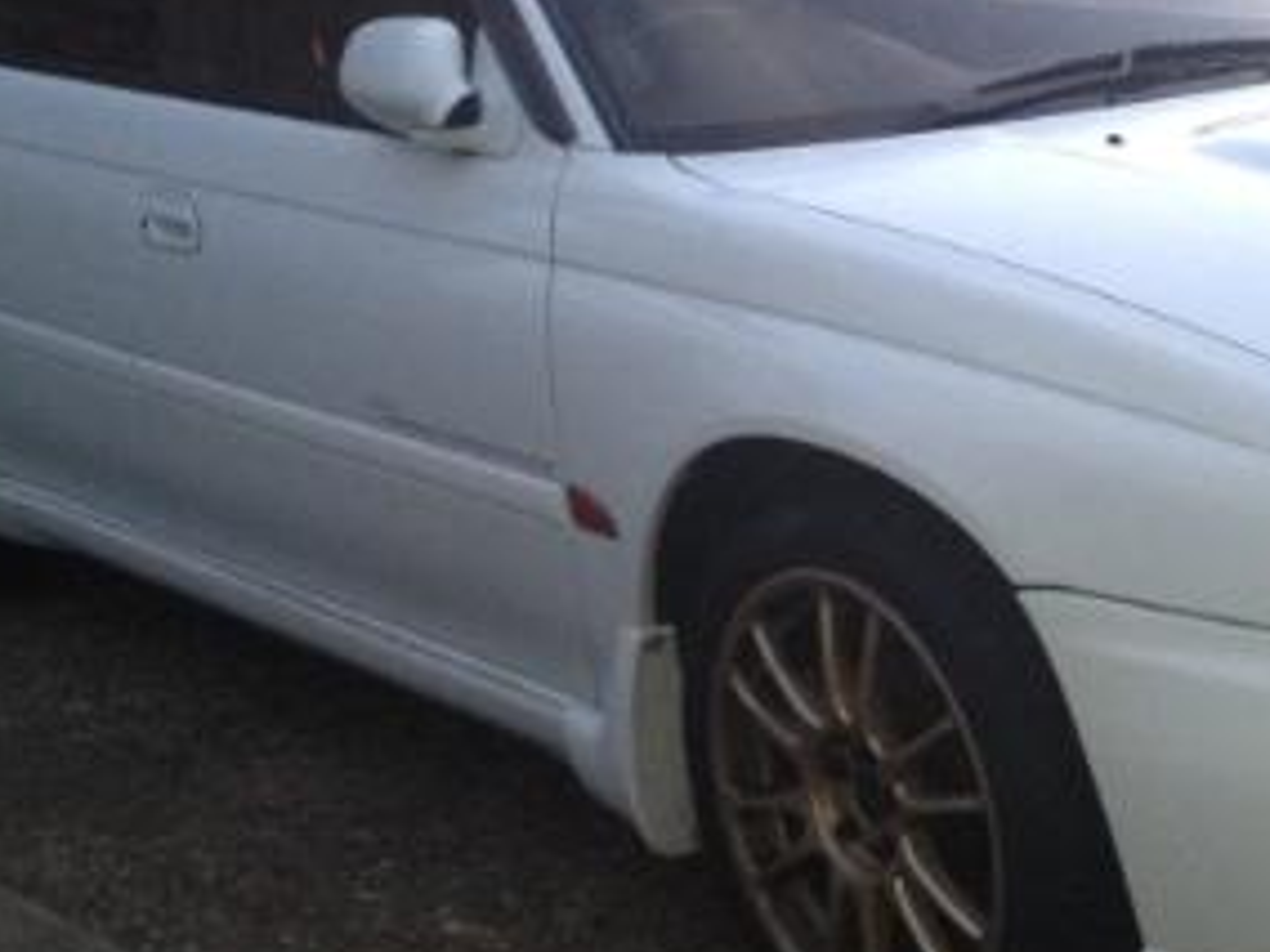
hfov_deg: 24.3
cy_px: 442
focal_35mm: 79
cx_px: 1024
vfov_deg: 18.7
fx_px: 2898
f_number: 2.4
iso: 250
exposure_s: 1/20
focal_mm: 4.3
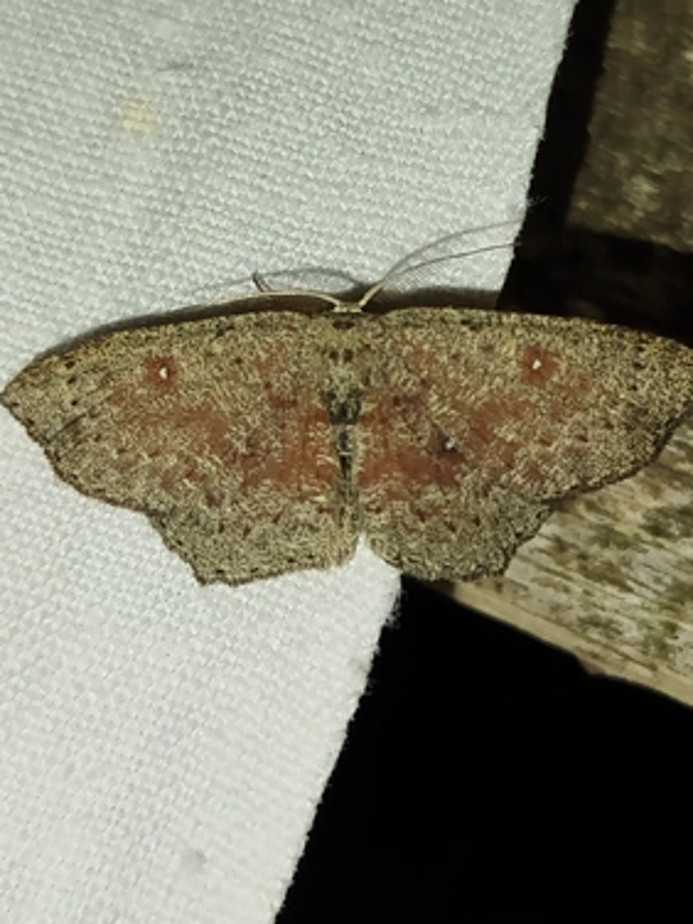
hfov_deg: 17.4
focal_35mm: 85
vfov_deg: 23.0
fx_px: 2269
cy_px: 398
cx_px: 376
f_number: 1.7
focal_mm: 5.31
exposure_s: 1/100
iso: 80
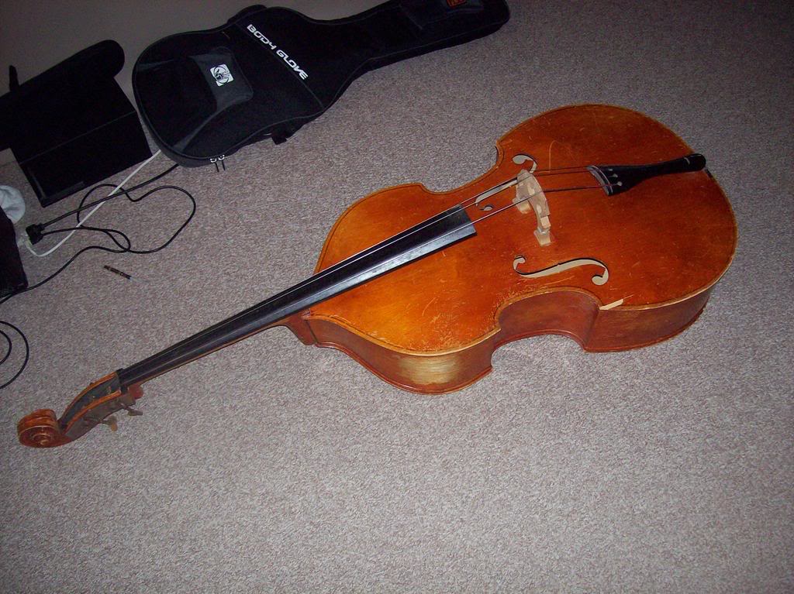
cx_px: 397
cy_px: 297
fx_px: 825
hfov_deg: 51.4
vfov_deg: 39.6
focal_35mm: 36
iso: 140
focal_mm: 6
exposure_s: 1/64
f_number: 2.7
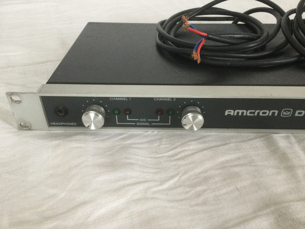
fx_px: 273
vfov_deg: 45.4
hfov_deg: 58.4
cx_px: 152
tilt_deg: -39.1
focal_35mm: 31
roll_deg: +0.3
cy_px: 114
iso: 200
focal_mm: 3.3
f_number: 2.4
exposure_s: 1/33
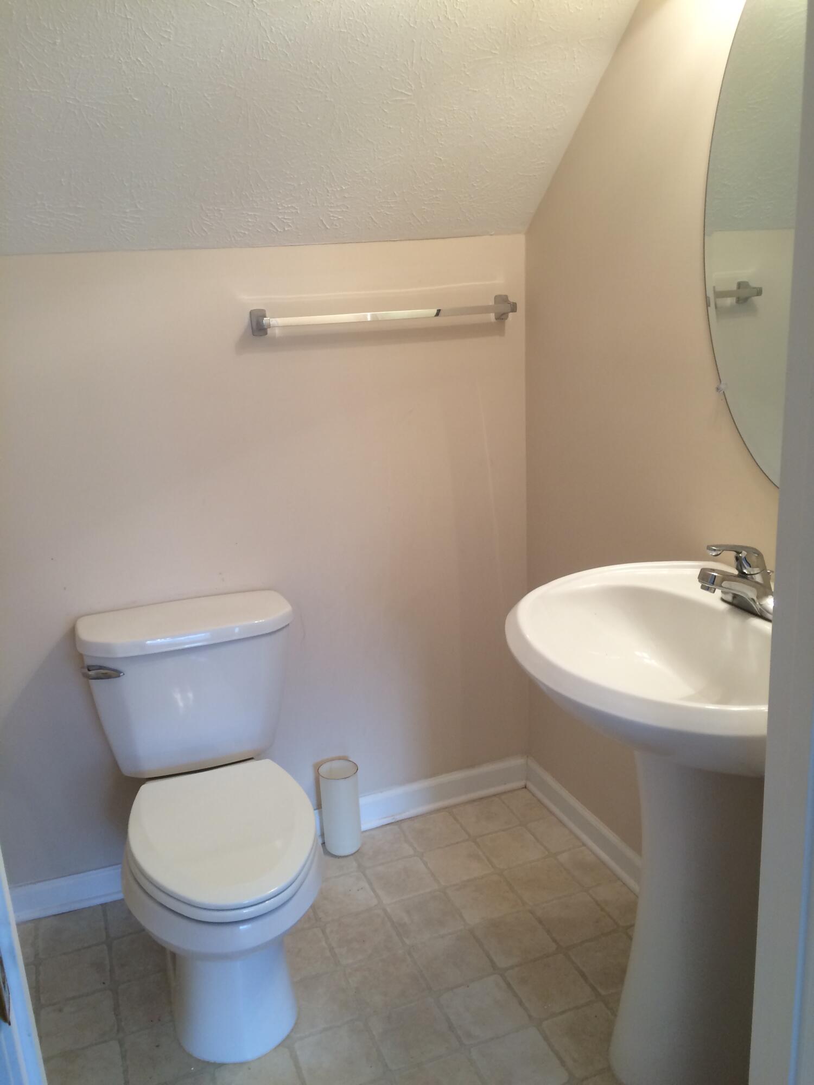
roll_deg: +2.6
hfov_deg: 48.2
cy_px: 542
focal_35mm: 29
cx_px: 407
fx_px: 909
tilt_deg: -18.1
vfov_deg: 61.7
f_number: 2.2
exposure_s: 1/30
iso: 50
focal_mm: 4.15
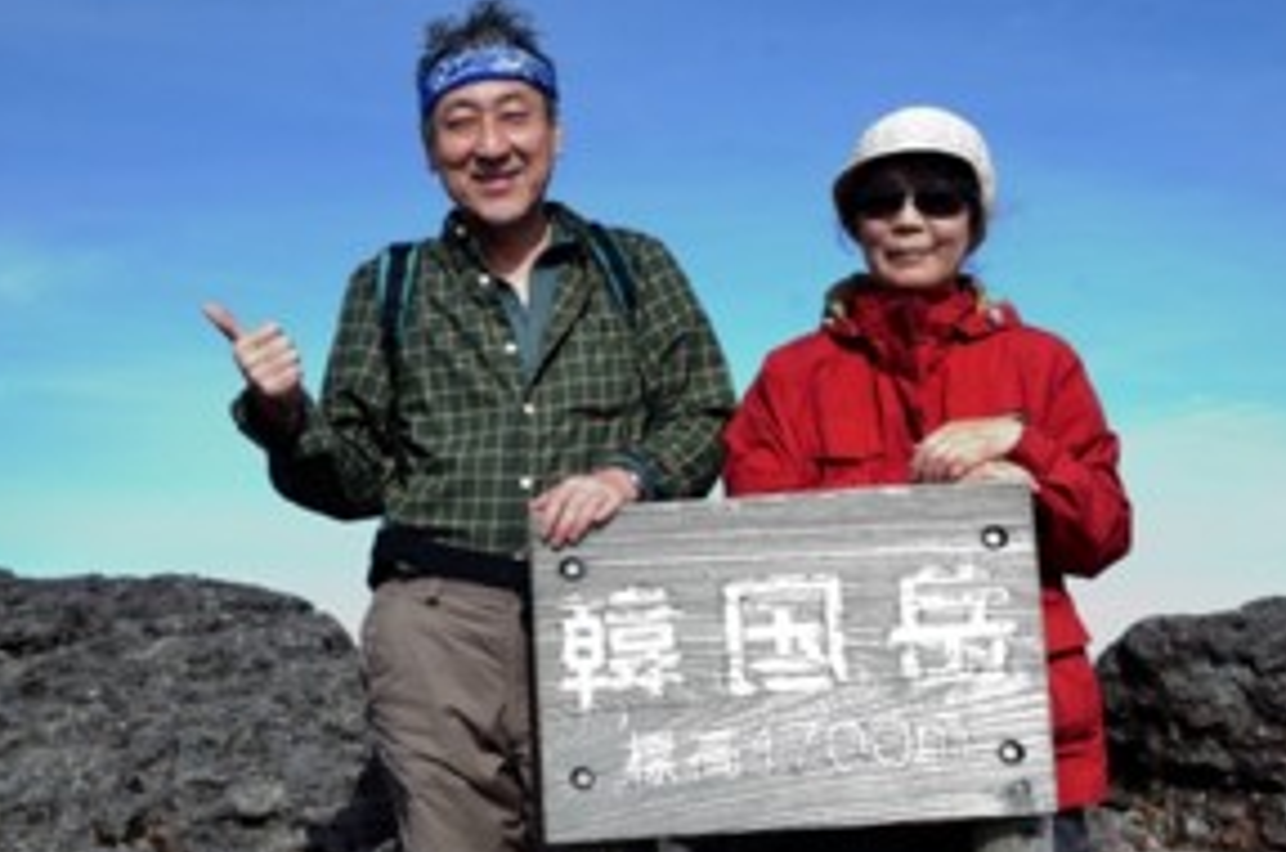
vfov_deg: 29.1
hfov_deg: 42.8
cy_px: 437
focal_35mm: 46
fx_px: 1640
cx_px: 699
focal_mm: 22
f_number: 9.5
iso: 320
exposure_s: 1/125
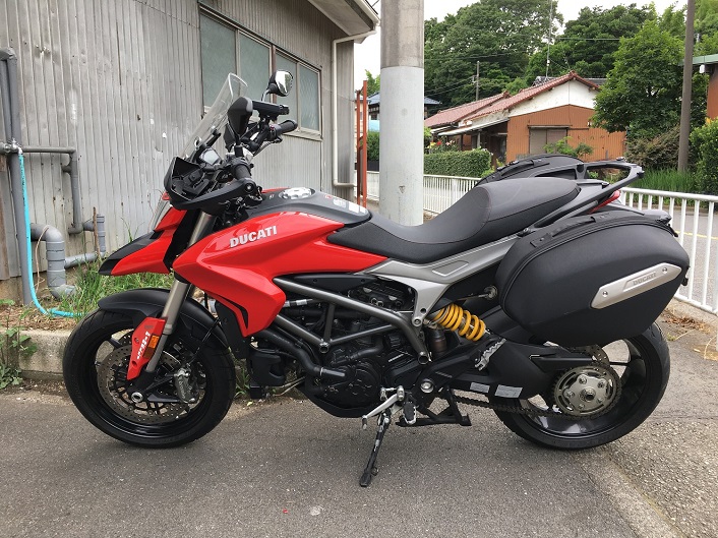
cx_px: 359
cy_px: 269
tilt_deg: -9.0
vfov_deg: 48.2
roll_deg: -0.9
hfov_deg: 61.7
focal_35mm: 29
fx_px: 601
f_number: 2.2
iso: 25
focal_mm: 4.15
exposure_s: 1/220
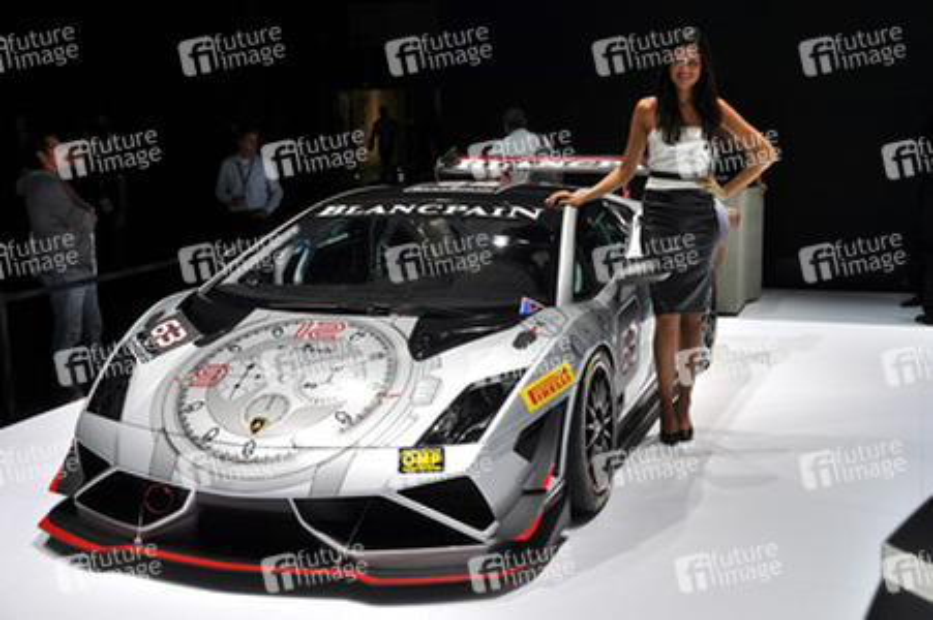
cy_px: 310
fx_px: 1204
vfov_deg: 28.9
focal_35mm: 46
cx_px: 466
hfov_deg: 42.4
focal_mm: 31
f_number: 6.3
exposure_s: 1/160
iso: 200
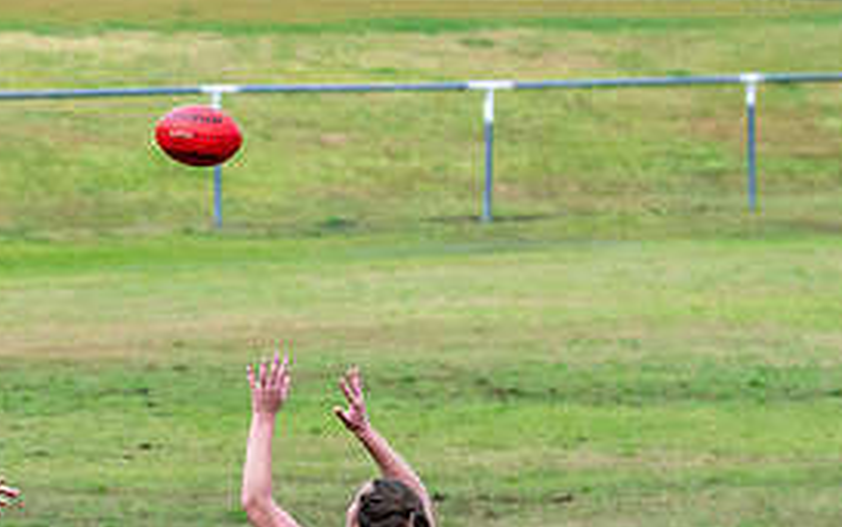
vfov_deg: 1.7
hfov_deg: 2.7
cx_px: 178
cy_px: 618
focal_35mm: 791
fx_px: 18162
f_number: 7.1
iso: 1000
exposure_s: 1/2500
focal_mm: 220
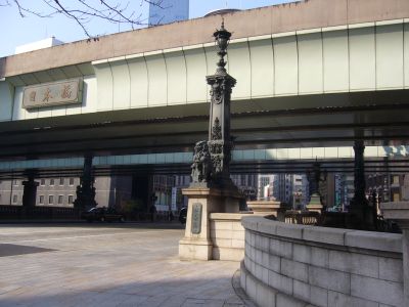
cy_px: 154
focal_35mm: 35
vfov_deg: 40.7
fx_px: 414
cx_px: 204
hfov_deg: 52.6
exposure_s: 1/160
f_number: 5.6
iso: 80
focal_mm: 5.8
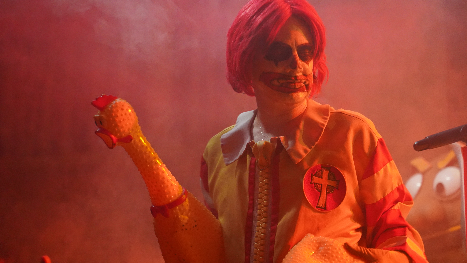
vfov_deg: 10.9
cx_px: 233
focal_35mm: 111
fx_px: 1375
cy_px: 109
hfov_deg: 19.3
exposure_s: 1/160
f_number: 4
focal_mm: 105
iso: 8000
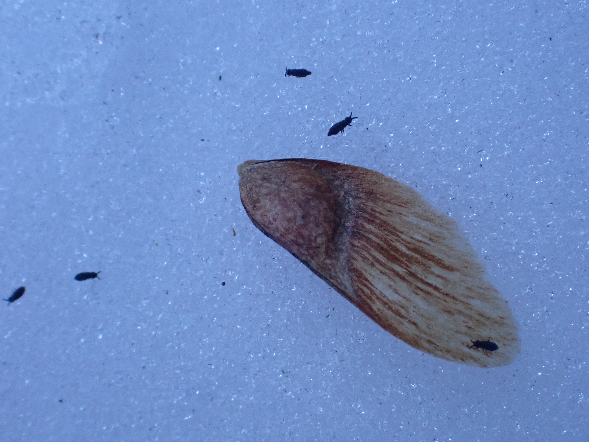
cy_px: 221
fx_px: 1702
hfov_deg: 19.6
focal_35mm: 100
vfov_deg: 14.8
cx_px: 294
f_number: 6.3
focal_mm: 18
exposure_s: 1/200
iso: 800
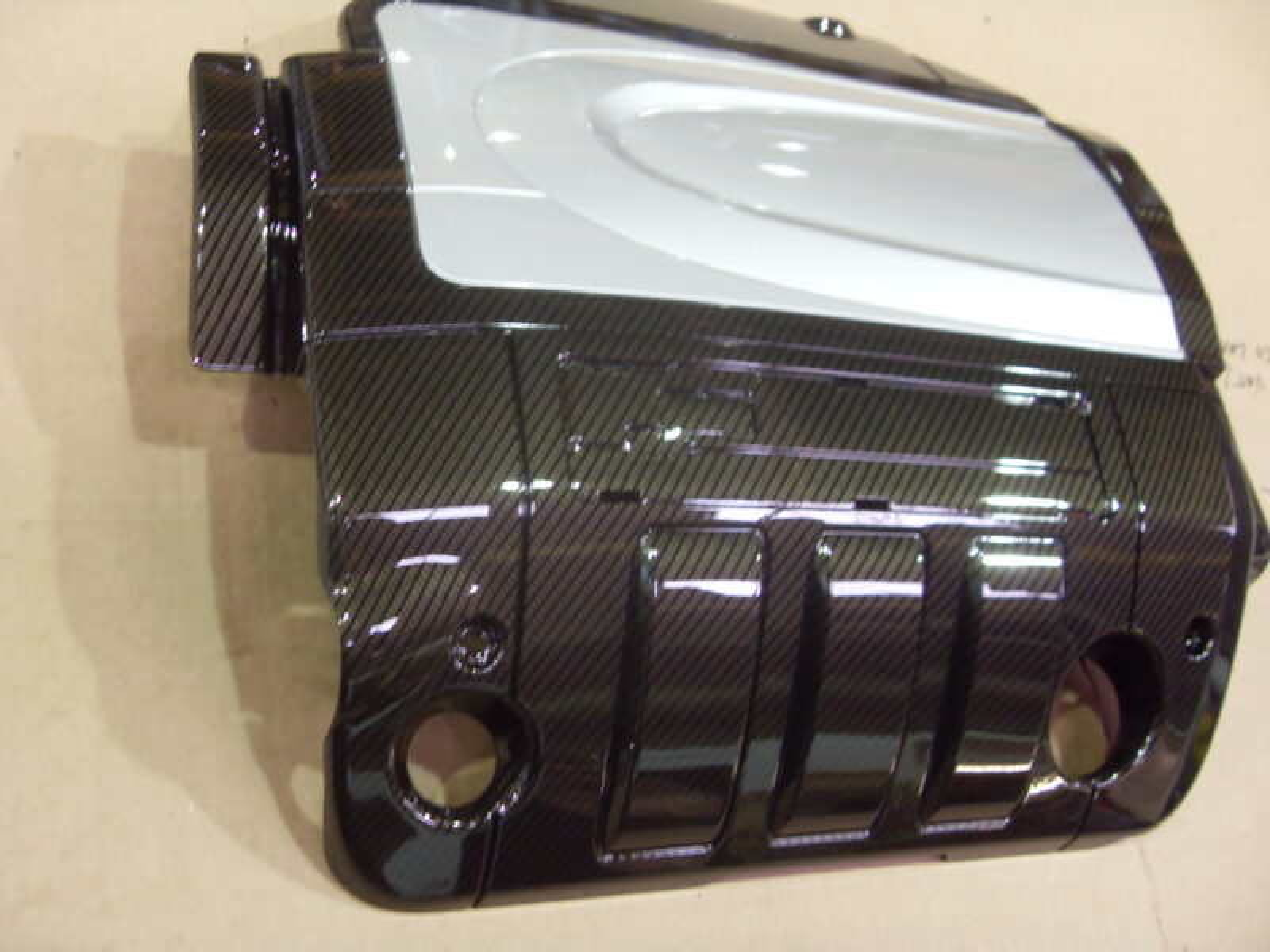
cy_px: 476
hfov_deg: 52.6
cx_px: 635
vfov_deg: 40.7
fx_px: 1284
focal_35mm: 35
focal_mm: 6.3
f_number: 2.8
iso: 200
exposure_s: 1/15
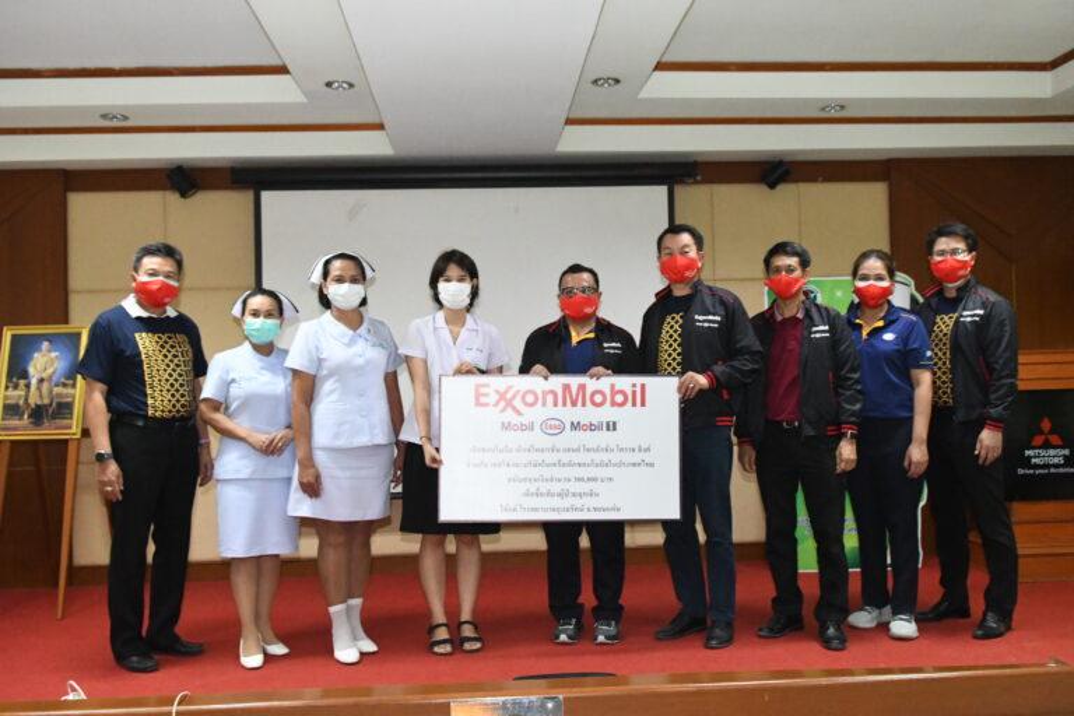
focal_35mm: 33
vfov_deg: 40.0
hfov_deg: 57.2
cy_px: 358
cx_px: 537
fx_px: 984
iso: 8000
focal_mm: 22
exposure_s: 1/80
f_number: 5
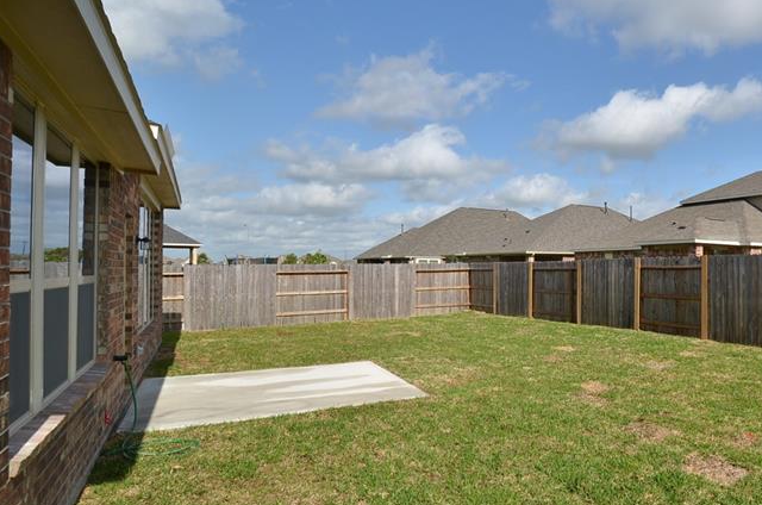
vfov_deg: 52.8
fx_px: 507
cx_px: 581
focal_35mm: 24
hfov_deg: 68.5
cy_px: 287
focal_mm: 10
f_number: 9
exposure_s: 1/320
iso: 100
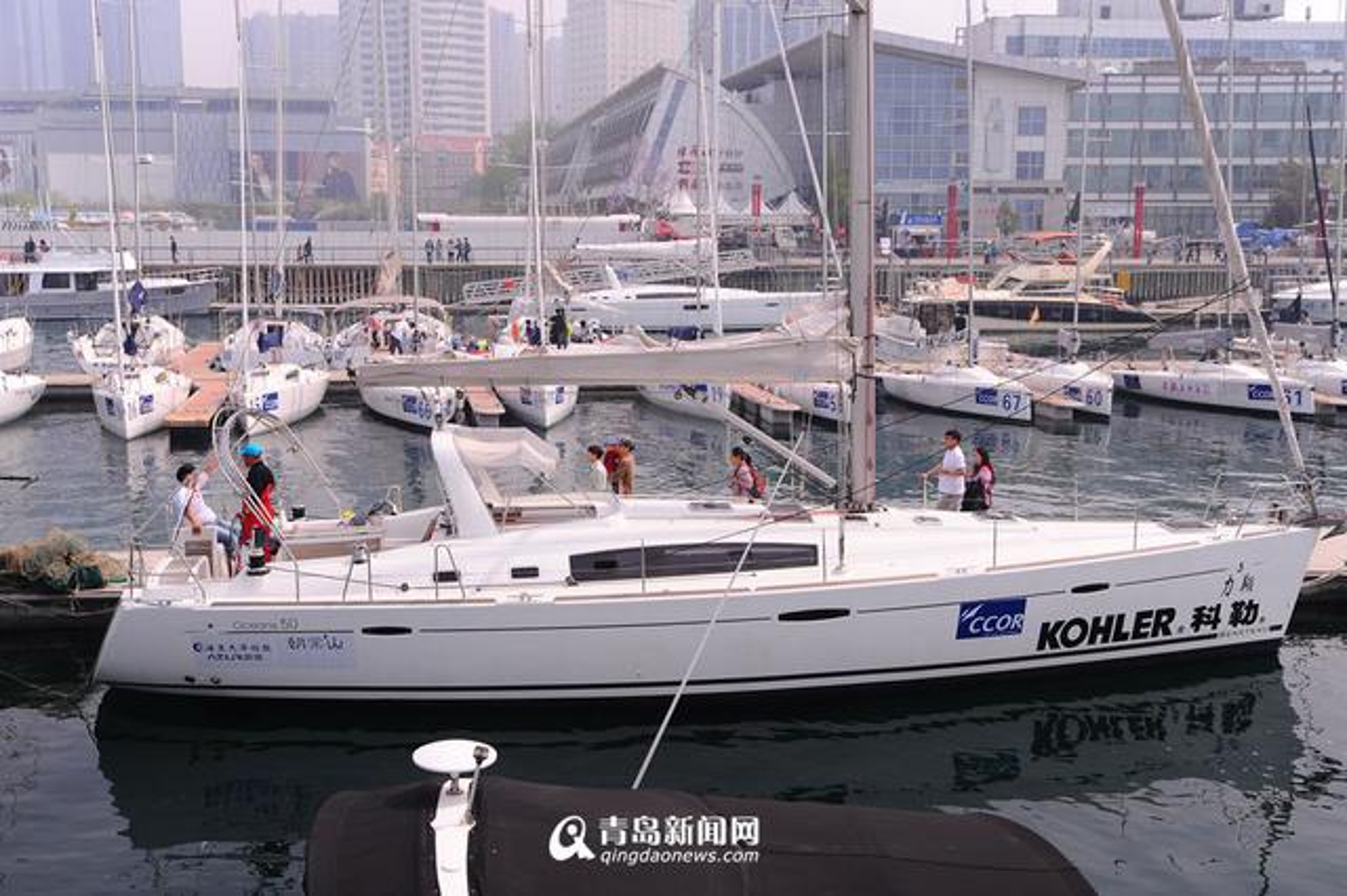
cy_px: 448
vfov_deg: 29.8
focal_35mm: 45
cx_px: 674
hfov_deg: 43.6
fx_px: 1683
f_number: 5.6
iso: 200
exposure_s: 1/800
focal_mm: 45
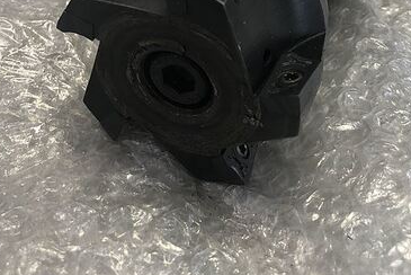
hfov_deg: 38.8
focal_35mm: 51
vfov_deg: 25.8
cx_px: 199
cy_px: 33
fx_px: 583
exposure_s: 1/50
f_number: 1.8
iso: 25
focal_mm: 3.99
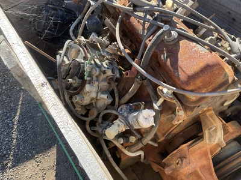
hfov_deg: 61.7
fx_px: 202
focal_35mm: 29
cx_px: 120
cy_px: 90
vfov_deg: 48.2
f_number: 1.8
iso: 25
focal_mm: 3
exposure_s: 1/265
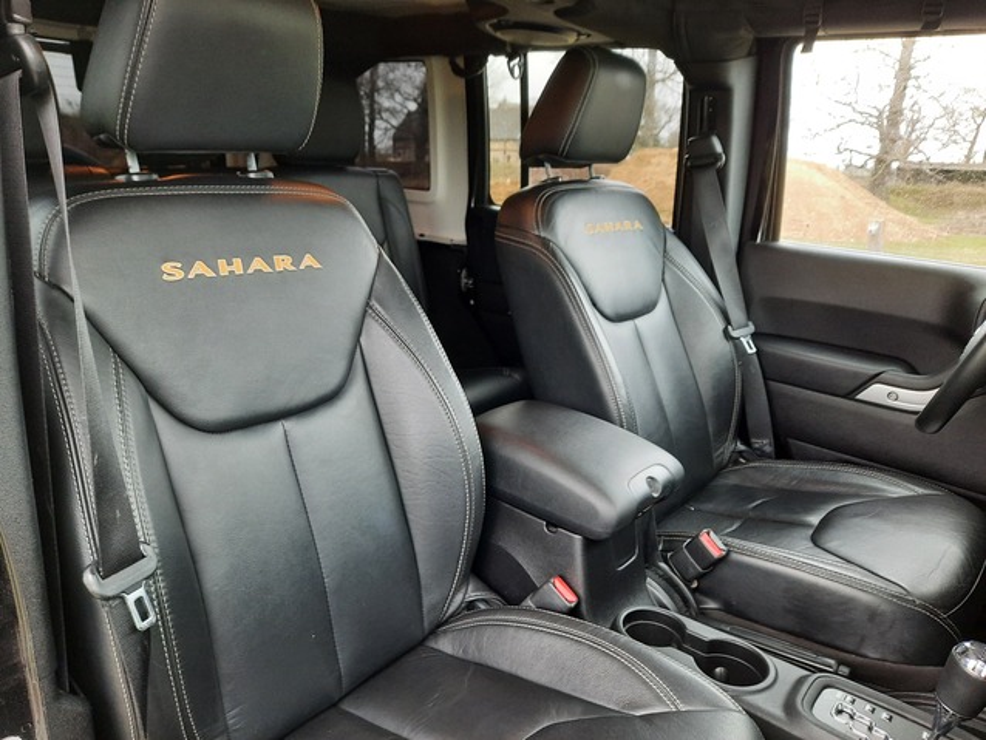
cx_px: 493
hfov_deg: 69.4
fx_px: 712
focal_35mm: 25
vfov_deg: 54.9
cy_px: 370
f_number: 2
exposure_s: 1/50
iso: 320
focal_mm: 4.6
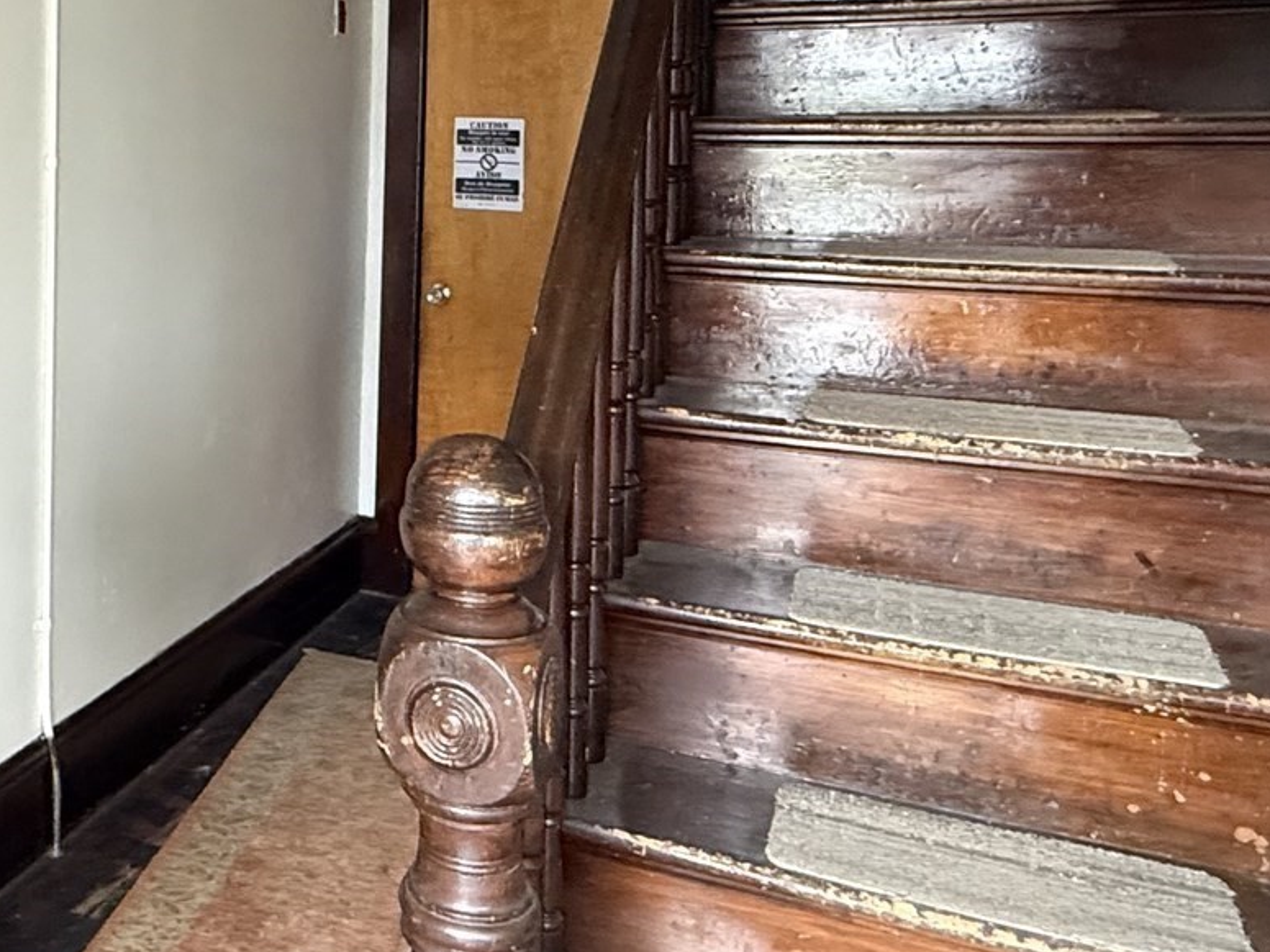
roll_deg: -0.6
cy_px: 182
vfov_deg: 37.2
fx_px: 1357
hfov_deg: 46.7
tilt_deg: -2.5
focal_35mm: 37
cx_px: 205
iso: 800
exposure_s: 1/60
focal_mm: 2.22
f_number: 2.2
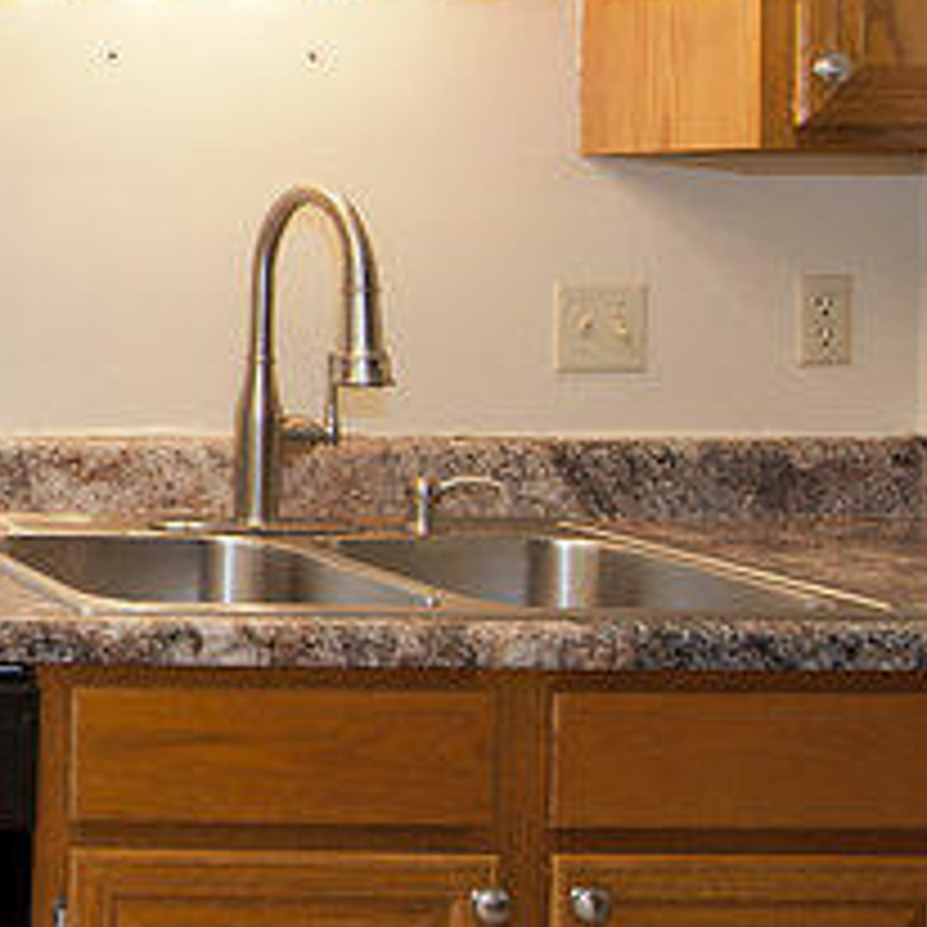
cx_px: -742
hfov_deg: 20.5
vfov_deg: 28.5
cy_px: 205
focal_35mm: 59
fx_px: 1788
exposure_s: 1/160
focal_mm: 14
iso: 1000
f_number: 4.5
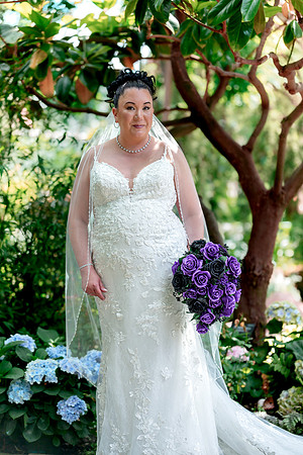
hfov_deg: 16.7
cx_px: 152
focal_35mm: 82
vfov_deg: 24.8
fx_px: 1035
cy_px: 228
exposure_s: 1/1000
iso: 320
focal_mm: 82
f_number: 2
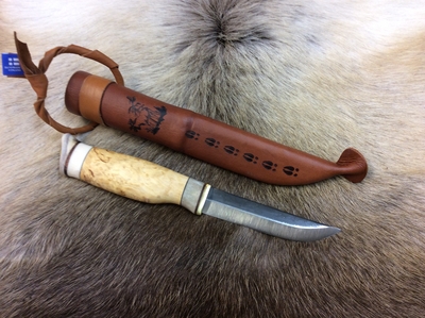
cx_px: 212
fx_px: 405
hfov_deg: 55.4
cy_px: 159
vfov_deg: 42.9
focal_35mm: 33
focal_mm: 3.3
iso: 50
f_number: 2.4
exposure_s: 1/25
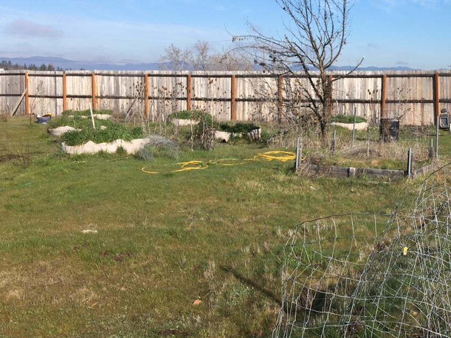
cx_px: 390
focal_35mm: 52
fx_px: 677
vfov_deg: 28.0
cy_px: 139
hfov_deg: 35.1
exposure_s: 1/1538
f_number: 2.2
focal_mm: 4.15
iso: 25
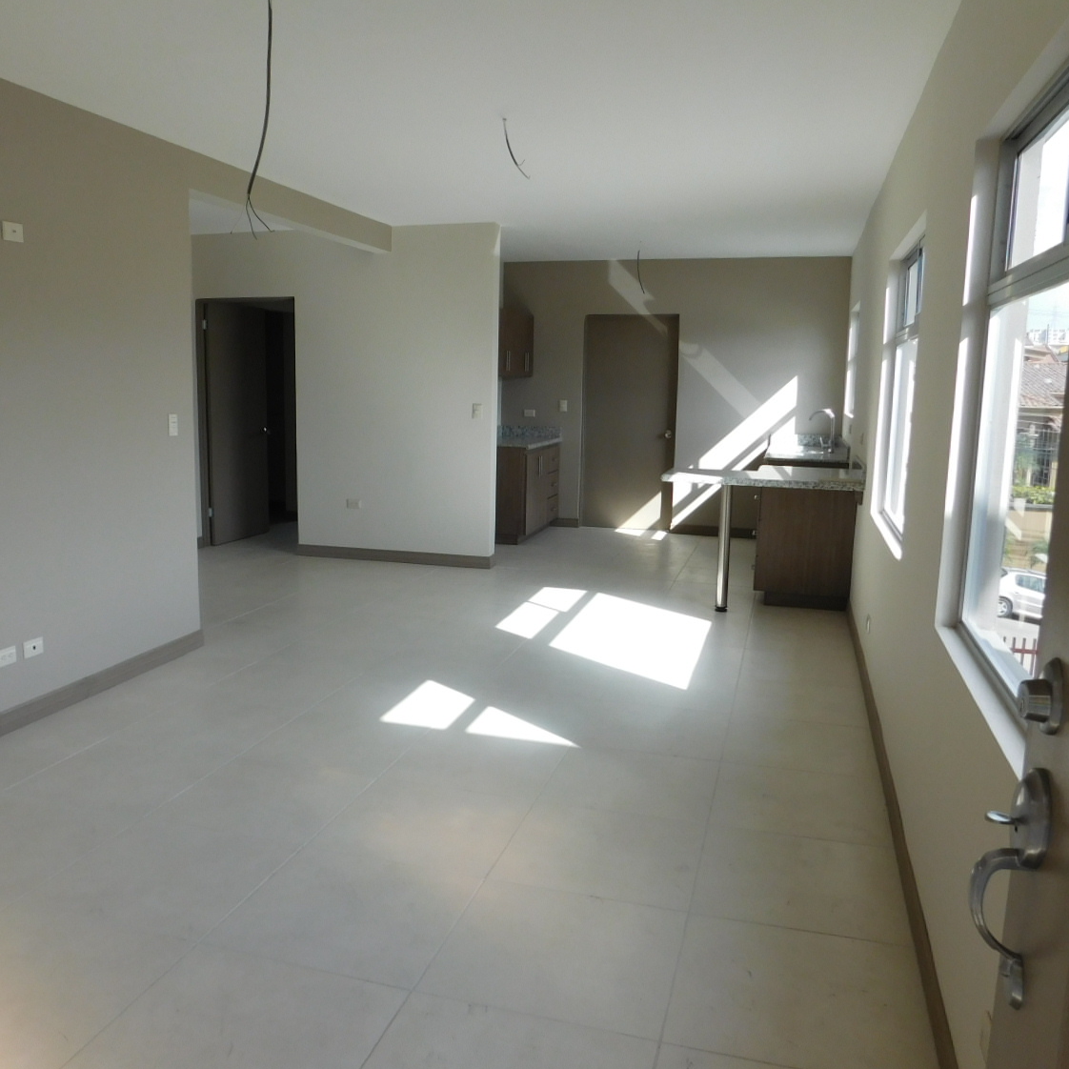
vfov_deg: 55.6
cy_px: 548
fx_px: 1013
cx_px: 473
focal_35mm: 29
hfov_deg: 55.5
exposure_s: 1/250
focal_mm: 4
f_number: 3
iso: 125
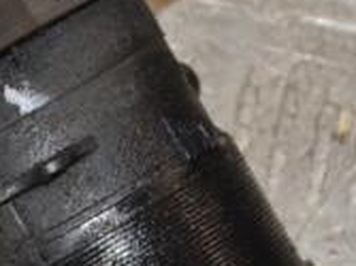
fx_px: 3720
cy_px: 206
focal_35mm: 362
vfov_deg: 4.1
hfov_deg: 5.4
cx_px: -147
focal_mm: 70
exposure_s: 1/200
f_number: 7.1
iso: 800
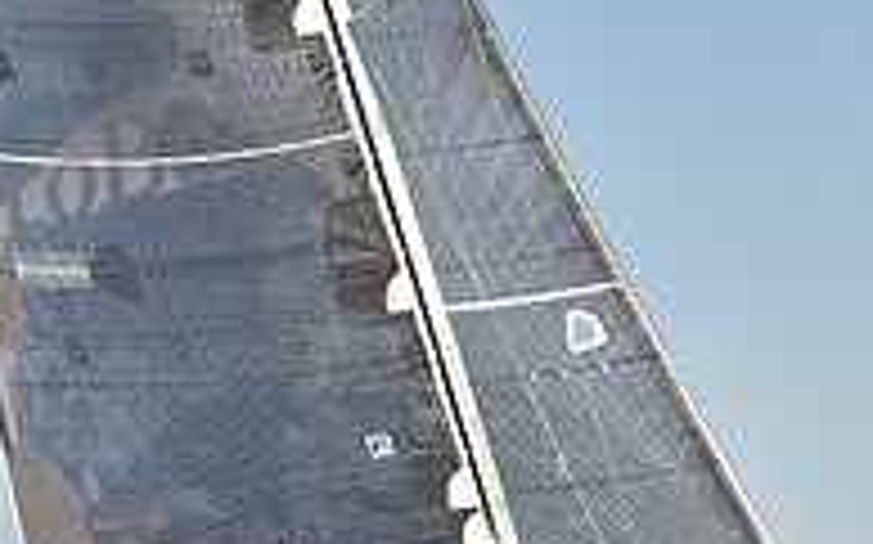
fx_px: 6658
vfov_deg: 4.7
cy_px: 753
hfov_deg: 7.5
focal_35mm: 280
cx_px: 684
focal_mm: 92
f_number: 3.2
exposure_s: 1/1600
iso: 250
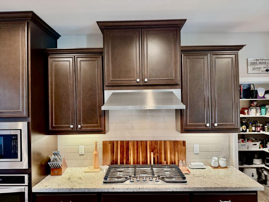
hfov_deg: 71.6
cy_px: 101
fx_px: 187
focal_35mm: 24
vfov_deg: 56.8
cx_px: 134
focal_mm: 6.76
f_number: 1.78
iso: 250
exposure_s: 1/60
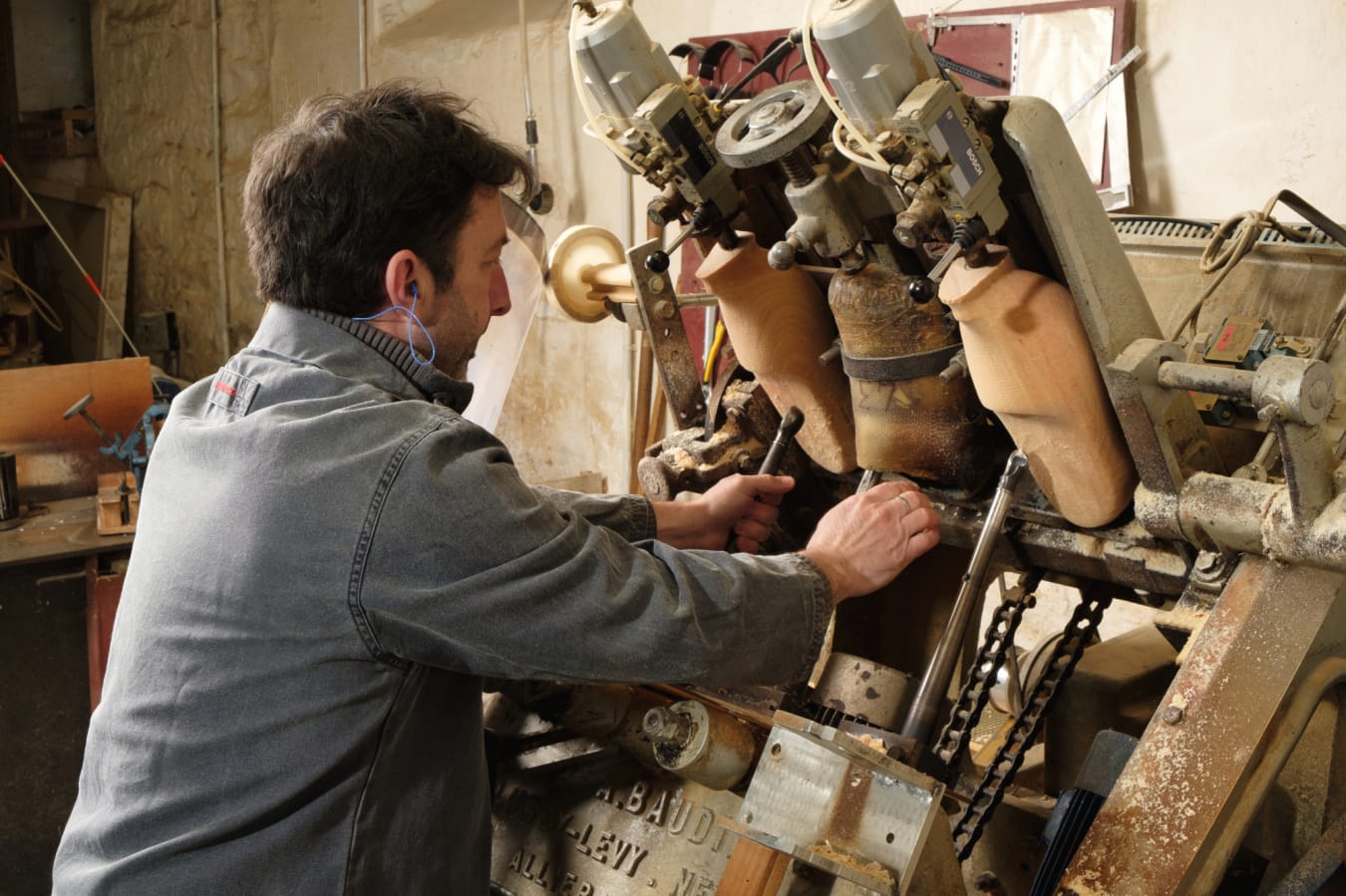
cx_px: 673
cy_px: 448
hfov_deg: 41.9
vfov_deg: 28.6
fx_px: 1757
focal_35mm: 47
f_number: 10
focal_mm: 31.5
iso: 400
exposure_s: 1/60
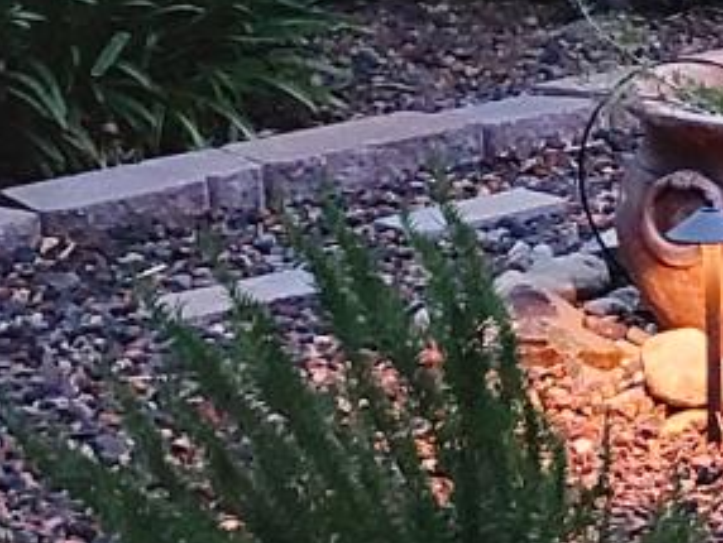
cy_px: 92
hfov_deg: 12.9
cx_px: 1500
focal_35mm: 131
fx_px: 2738
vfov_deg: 11.3
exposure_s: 1/20
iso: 2837
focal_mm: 4.71
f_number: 1.7
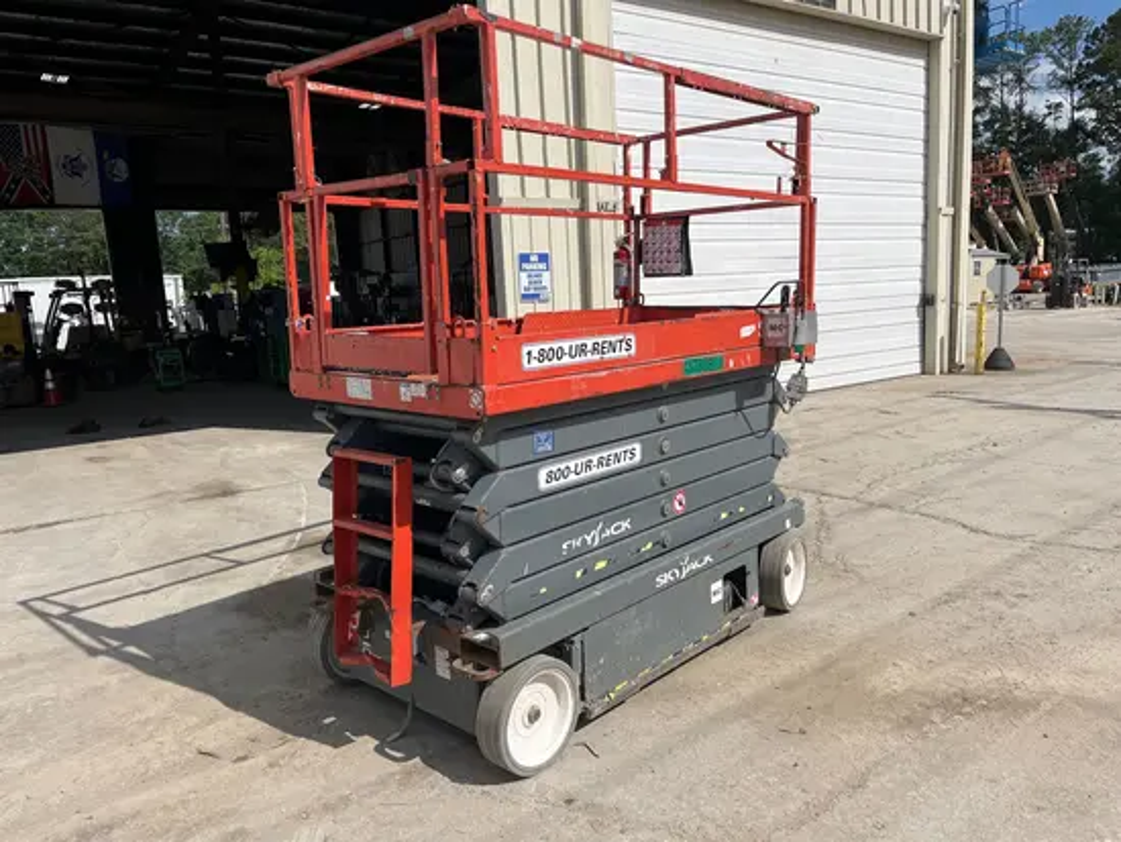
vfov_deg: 53.1
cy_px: 421
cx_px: 560
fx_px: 842
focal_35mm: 26
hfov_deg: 67.3
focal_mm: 5.1
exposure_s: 1/6494
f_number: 1.6
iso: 50
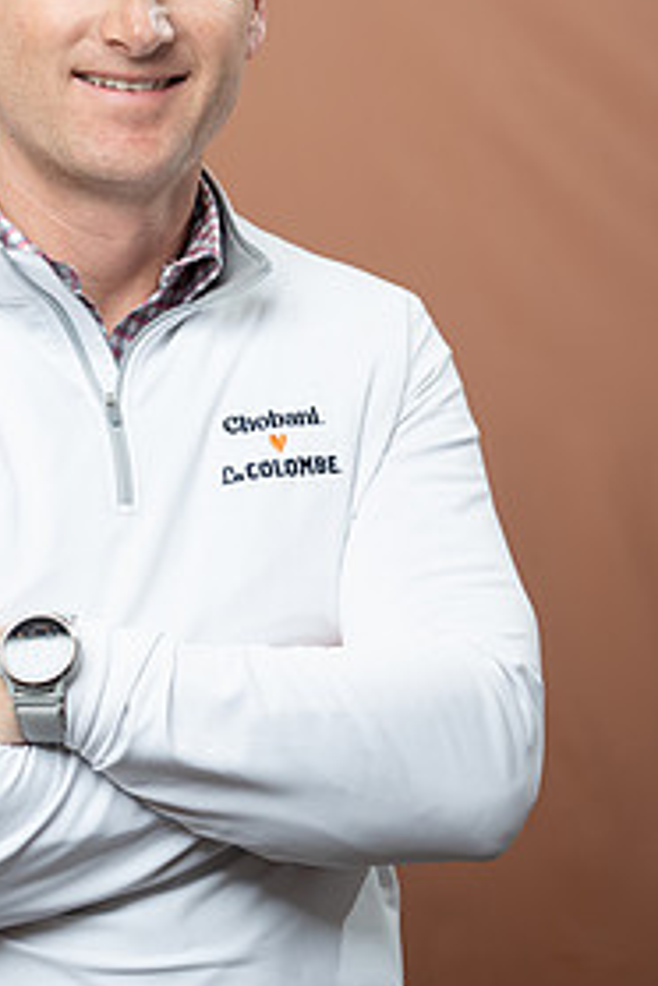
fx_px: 3536
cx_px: 149
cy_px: 382
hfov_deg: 10.6
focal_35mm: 129
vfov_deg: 15.9
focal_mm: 80
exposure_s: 1/160
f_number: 4
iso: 320
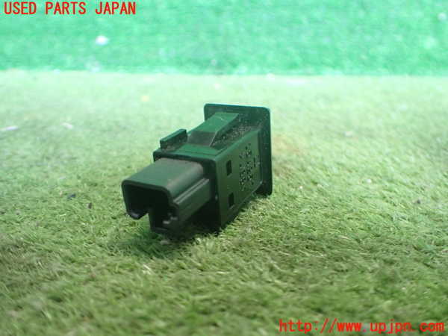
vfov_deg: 46.8
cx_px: 224
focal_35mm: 30
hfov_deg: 60.0
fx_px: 388
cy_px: 168
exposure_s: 1/40
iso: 800
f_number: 2.3
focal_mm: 5.4
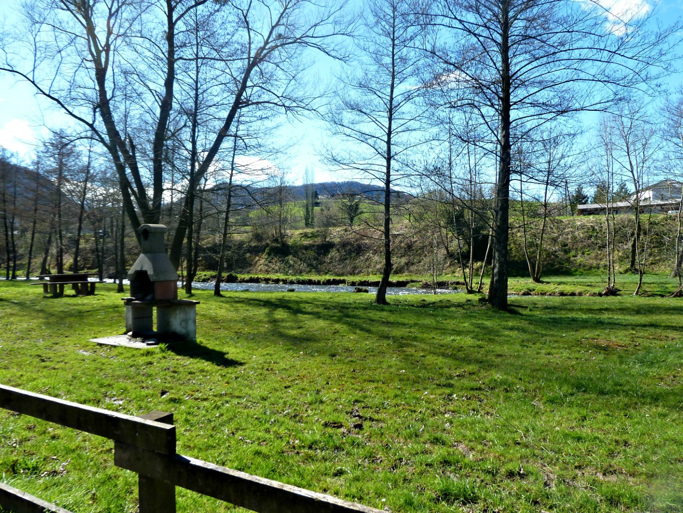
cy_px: 256
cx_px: 342
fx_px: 493
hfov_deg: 69.4
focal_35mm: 25
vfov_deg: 54.9
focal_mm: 4.1
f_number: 4
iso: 80
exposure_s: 1/320
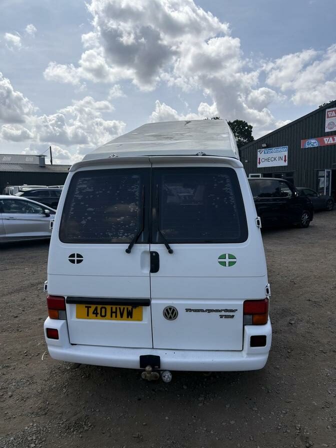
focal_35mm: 26
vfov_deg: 67.3
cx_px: 168
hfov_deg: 53.1
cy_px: 224
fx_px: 336
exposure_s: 1/5814
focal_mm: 5.96
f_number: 1.6
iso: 50
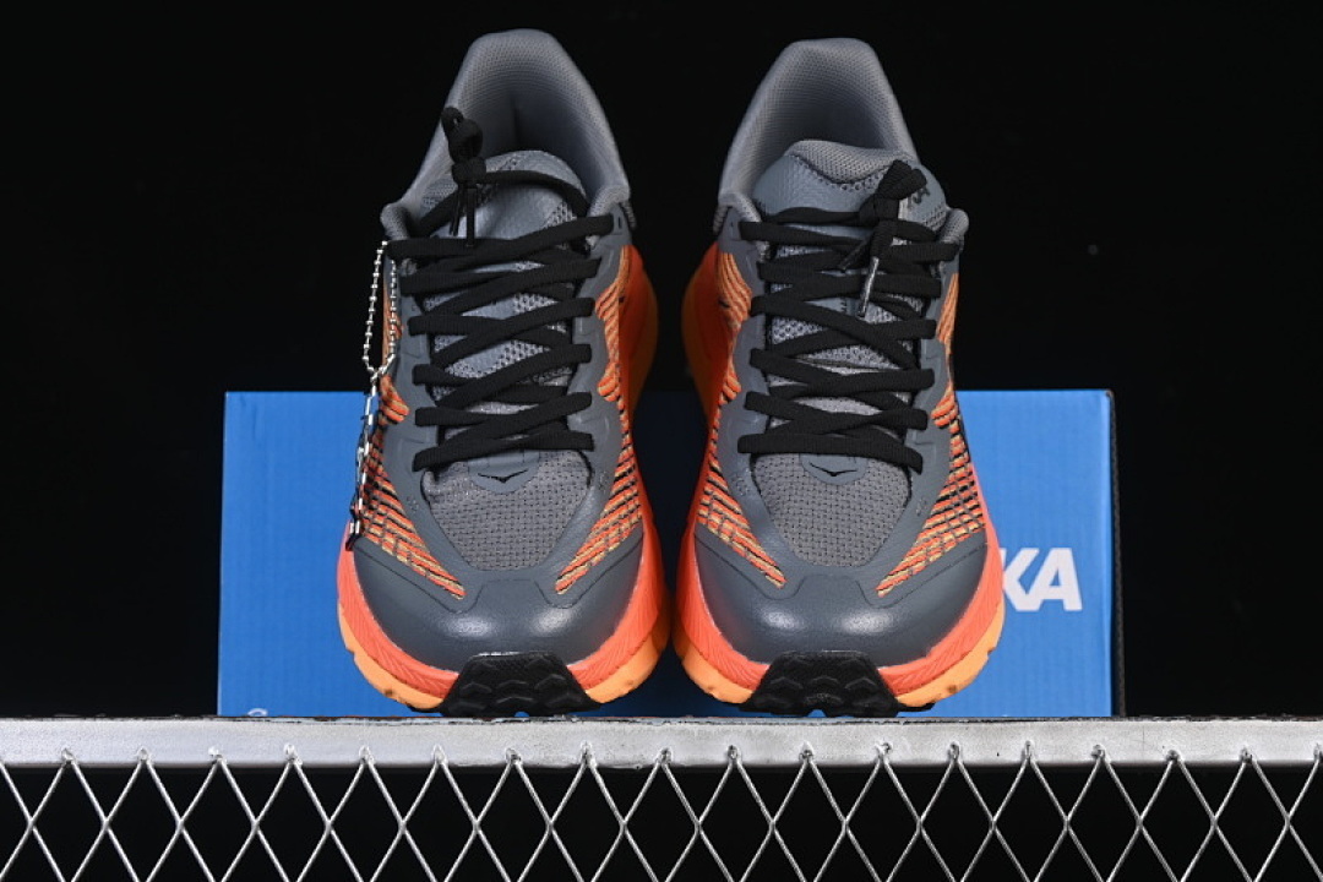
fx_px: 2756
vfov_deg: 18.2
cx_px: 662
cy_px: 441
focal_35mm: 75
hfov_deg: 27.0
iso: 160
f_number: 7.1
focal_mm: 50
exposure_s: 1/60
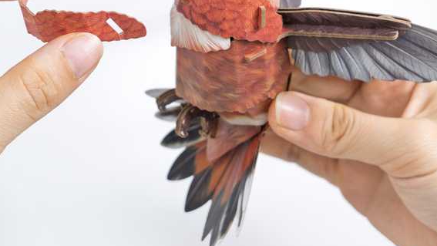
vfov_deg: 8.3
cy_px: 57
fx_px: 1692
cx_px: 150
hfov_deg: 14.7
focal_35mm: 146
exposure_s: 1/160
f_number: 6.3
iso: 125
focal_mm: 53
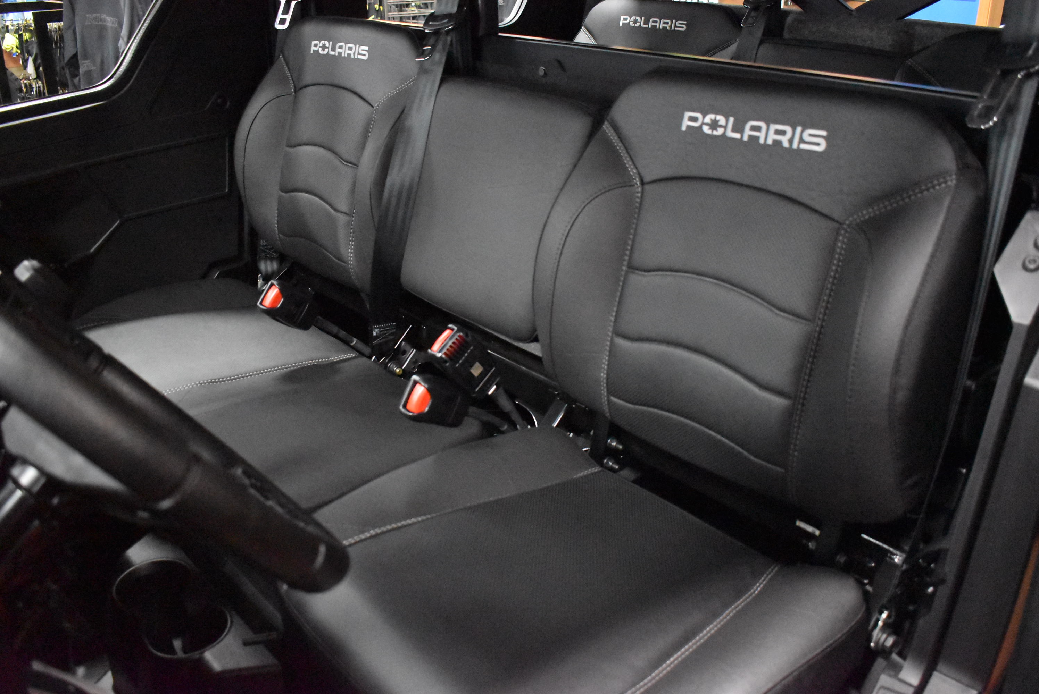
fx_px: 910
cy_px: 347
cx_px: 520
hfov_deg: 59.5
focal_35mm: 32
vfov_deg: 41.8
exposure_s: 1/100
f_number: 3.8
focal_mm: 21
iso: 12800
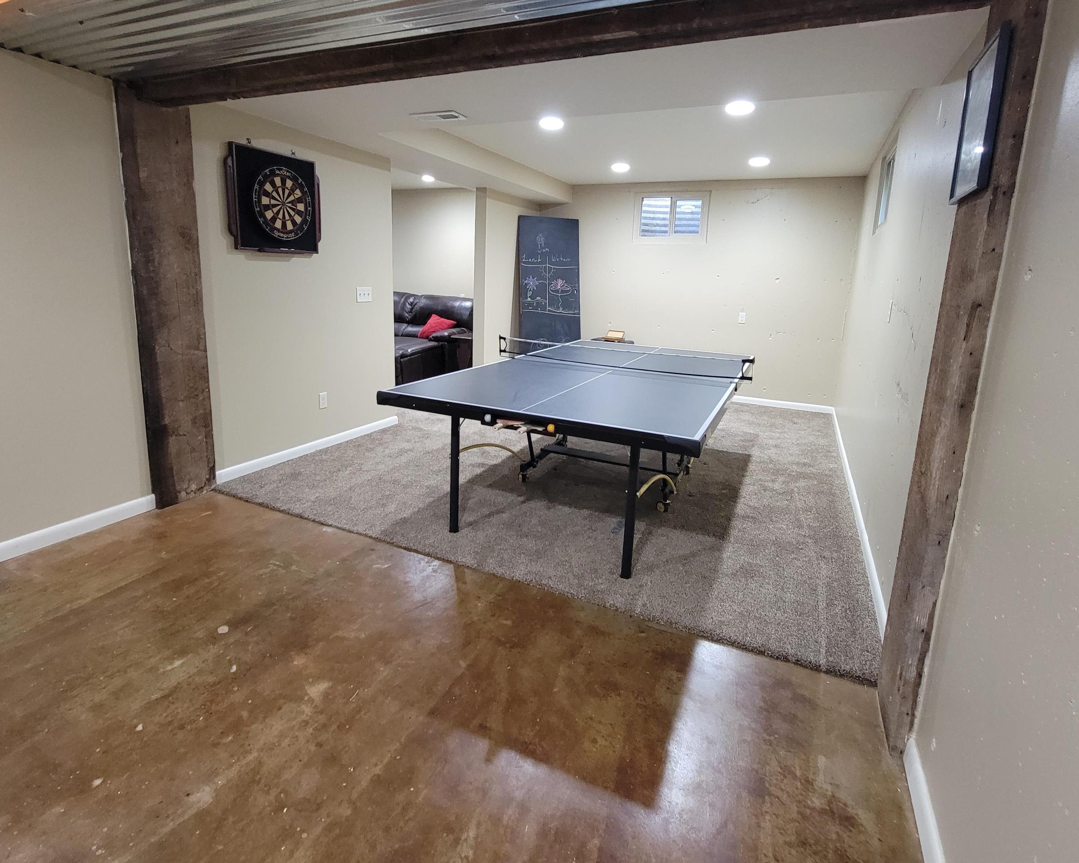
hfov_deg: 93.1
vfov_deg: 79.7
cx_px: 546
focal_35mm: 16
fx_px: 511
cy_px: 360
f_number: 2.2
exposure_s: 1/30
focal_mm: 2.2
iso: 640
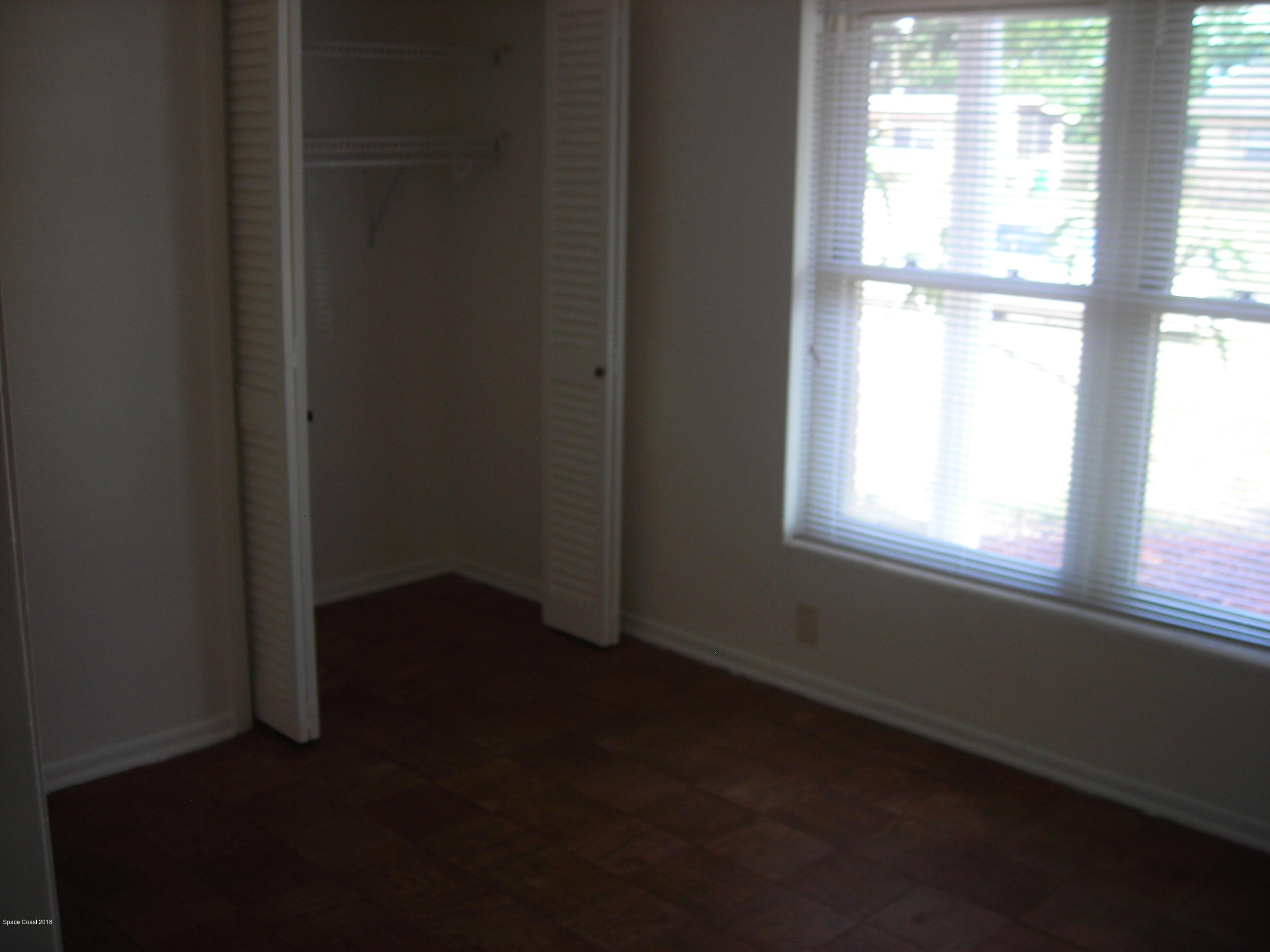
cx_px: 635
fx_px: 1394
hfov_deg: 49.0
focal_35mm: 38
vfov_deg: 37.7
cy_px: 476
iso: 50
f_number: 3.2
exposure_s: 1/9.8
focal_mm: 6.3
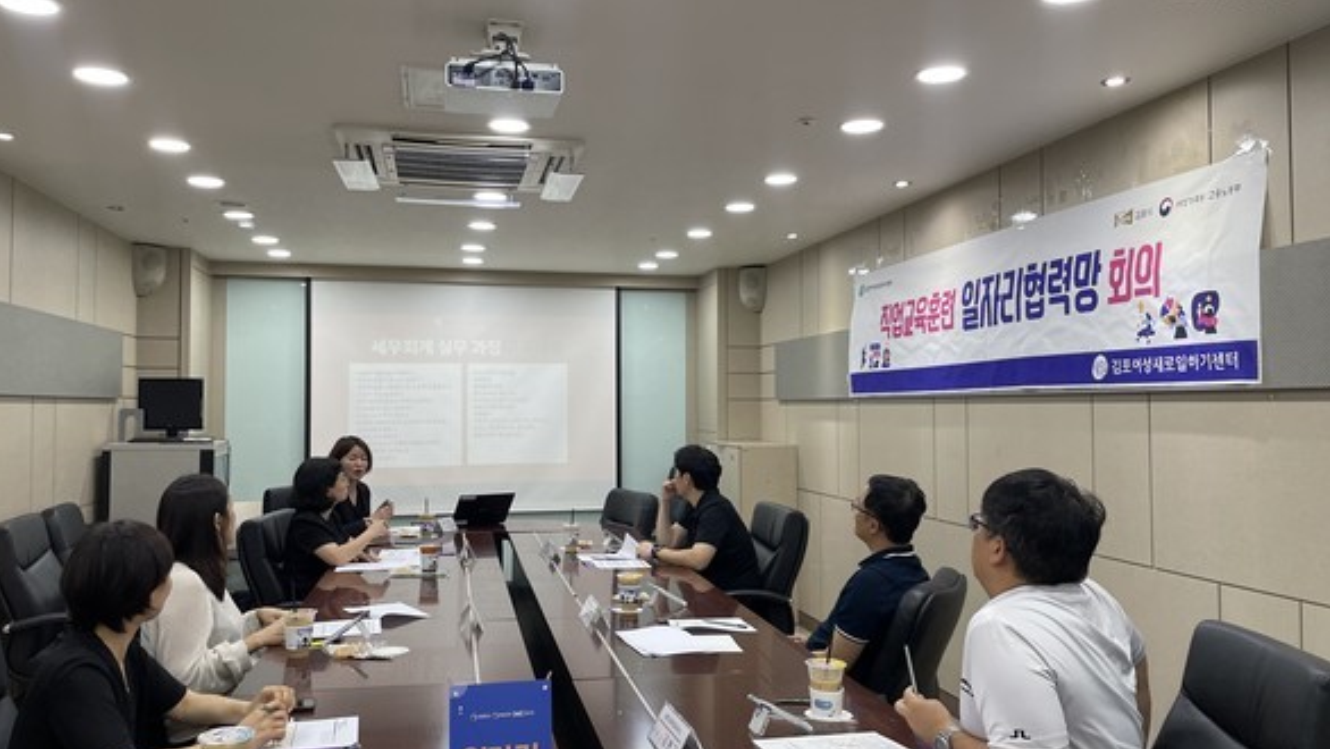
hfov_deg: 66.0
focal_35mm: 29
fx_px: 1023
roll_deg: +0.0
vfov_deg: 40.2
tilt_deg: +2.1
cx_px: 654
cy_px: 397
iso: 100
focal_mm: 4.2
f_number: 1.6
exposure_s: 1/120
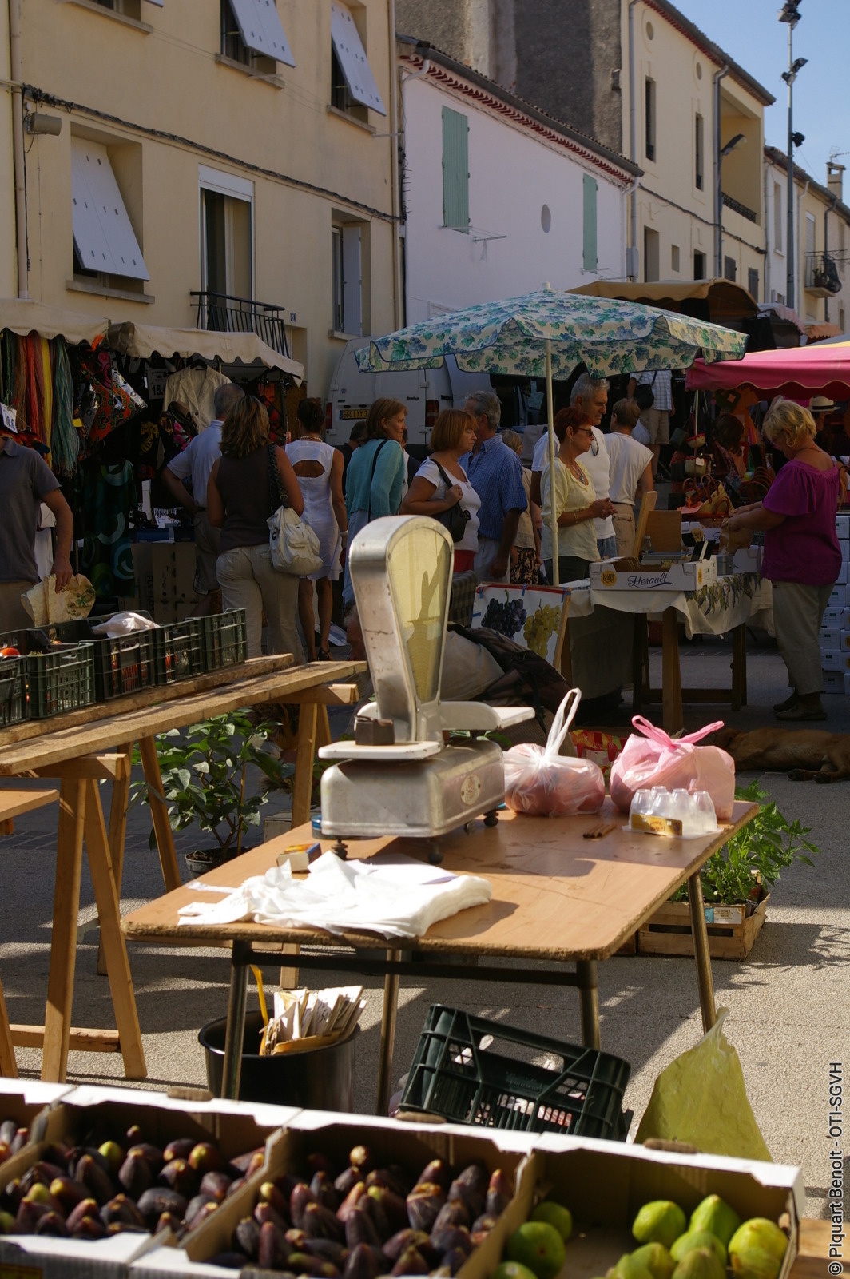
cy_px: 640
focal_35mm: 60
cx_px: 425
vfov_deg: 33.4
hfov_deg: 22.6
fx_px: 2129
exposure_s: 1/350
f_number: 9.5
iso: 200
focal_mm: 40
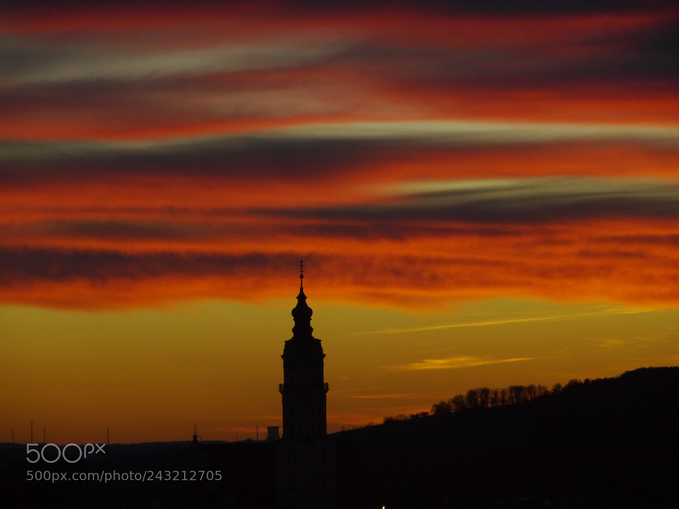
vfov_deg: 5.7
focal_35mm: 262
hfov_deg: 7.6
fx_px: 5139
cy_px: 254
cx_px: 340
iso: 1250
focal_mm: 131
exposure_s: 1/400
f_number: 8
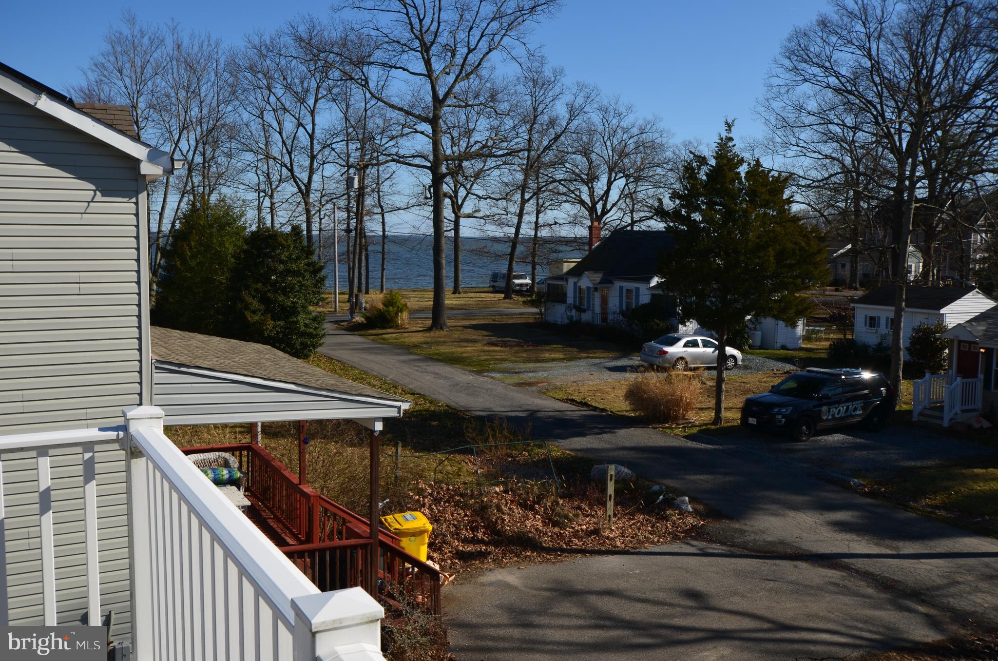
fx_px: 996
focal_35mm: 36
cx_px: 499
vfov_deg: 36.7
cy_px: 330
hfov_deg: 53.2
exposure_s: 1/200
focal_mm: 24
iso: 100
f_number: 10
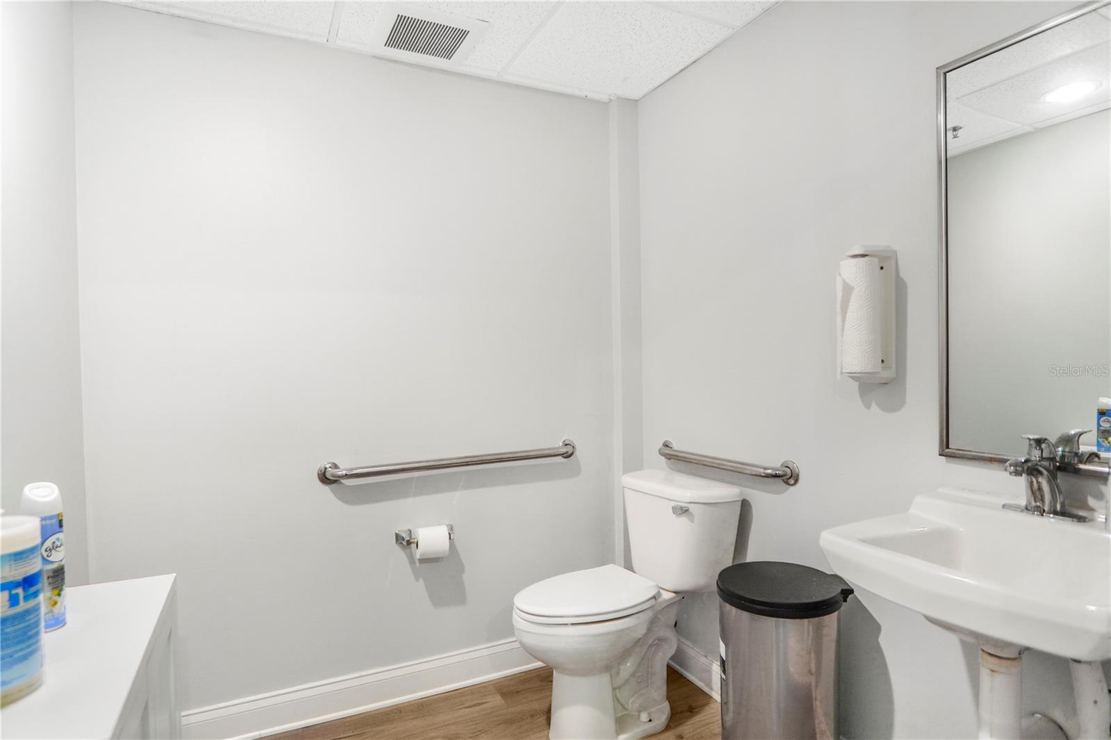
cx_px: 556
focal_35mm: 18
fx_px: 555
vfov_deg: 67.4
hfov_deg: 90.0
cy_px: 370
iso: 200
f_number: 2.2
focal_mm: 12
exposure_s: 1/25
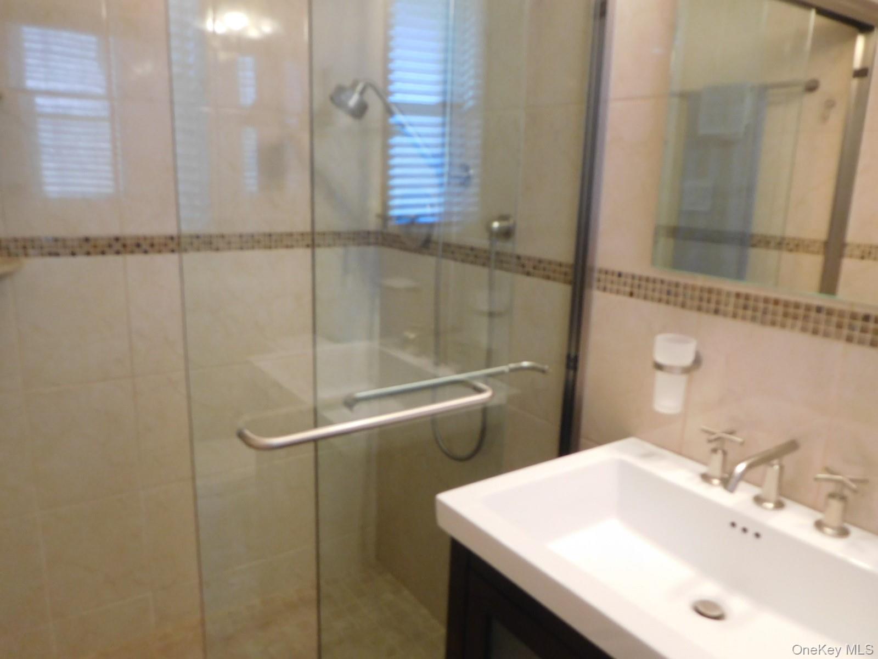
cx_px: 439
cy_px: 330
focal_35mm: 25
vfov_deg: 54.9
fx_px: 634
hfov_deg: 69.4
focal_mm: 4.5
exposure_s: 1/30
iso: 280
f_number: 3.4
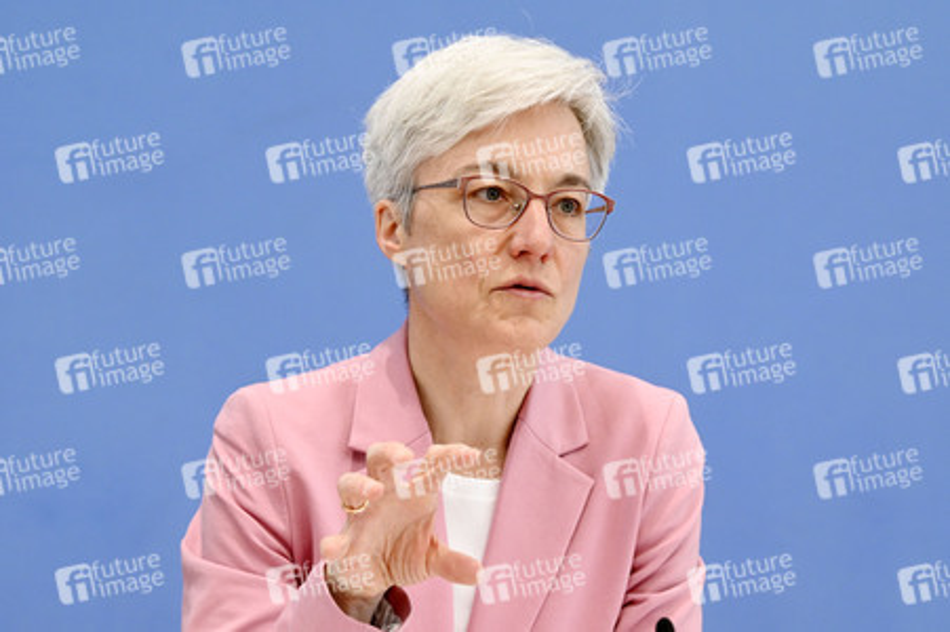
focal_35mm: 116
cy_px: 316
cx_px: 475
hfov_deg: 17.7
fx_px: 3059
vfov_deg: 11.8
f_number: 5.6
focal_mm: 116
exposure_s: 1/500
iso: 3200
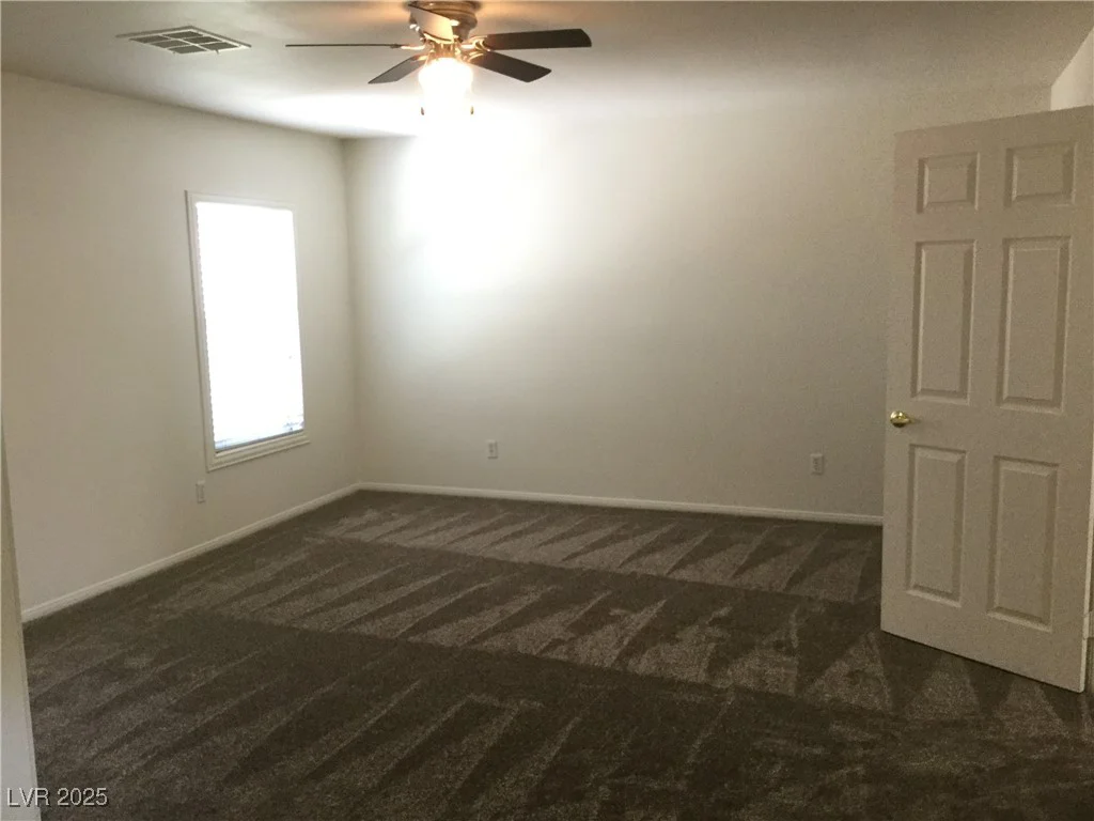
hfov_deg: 58.4
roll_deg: +1.3
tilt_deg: -7.9
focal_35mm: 31
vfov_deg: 45.4
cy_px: 410
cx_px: 547
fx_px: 980
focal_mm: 3.3
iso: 125
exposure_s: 1/30
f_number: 2.4
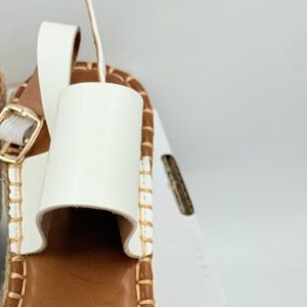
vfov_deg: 15.0
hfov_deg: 15.2
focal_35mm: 113
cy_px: 344
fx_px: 1134
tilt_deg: -45.6
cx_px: 1
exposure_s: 1/1715
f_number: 1.78
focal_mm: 6.76
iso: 80
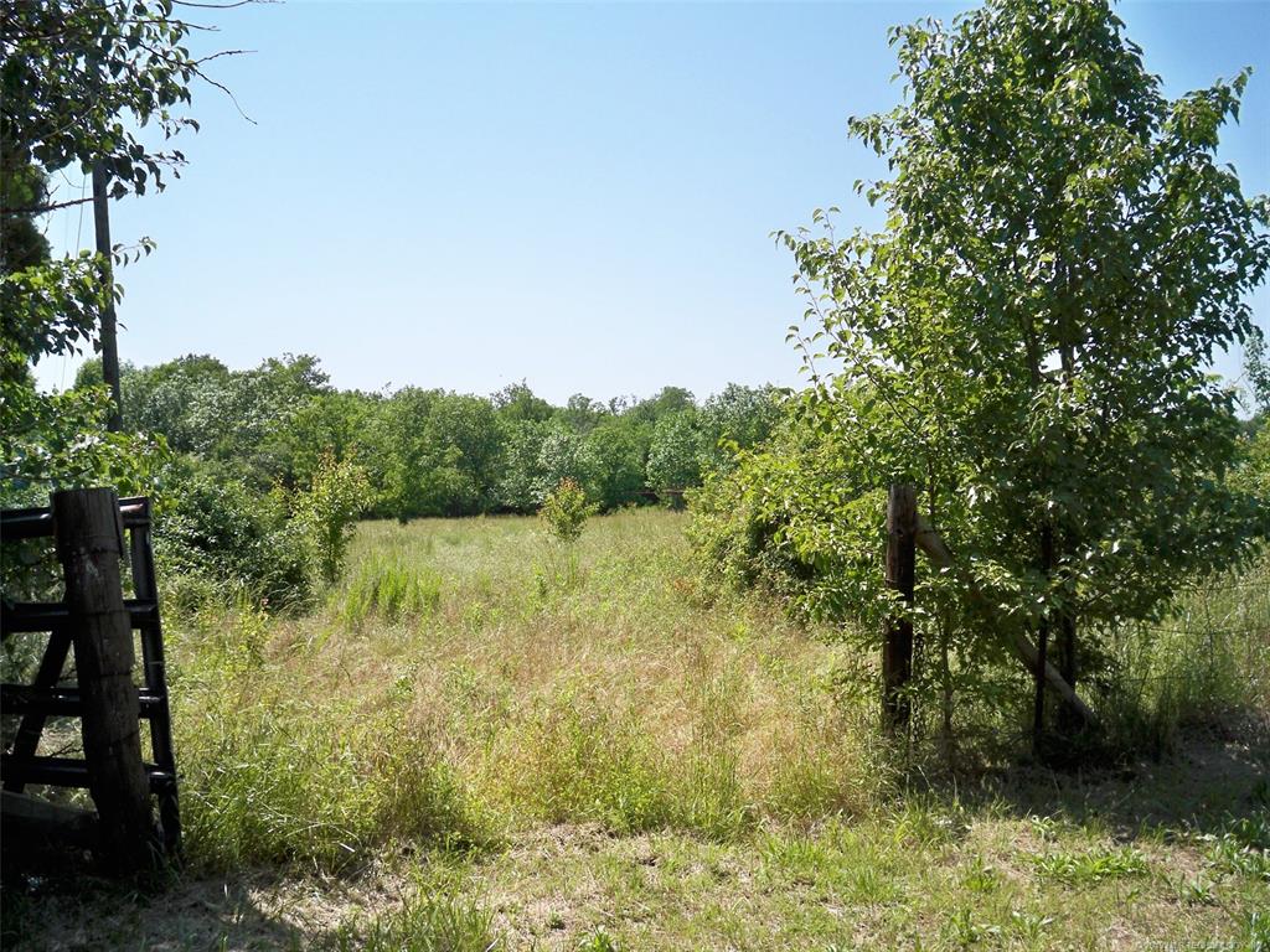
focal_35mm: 35
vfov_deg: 40.7
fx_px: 1284
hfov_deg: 52.6
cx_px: 635
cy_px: 476
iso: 64
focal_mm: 6.3
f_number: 4.7
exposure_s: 1/400
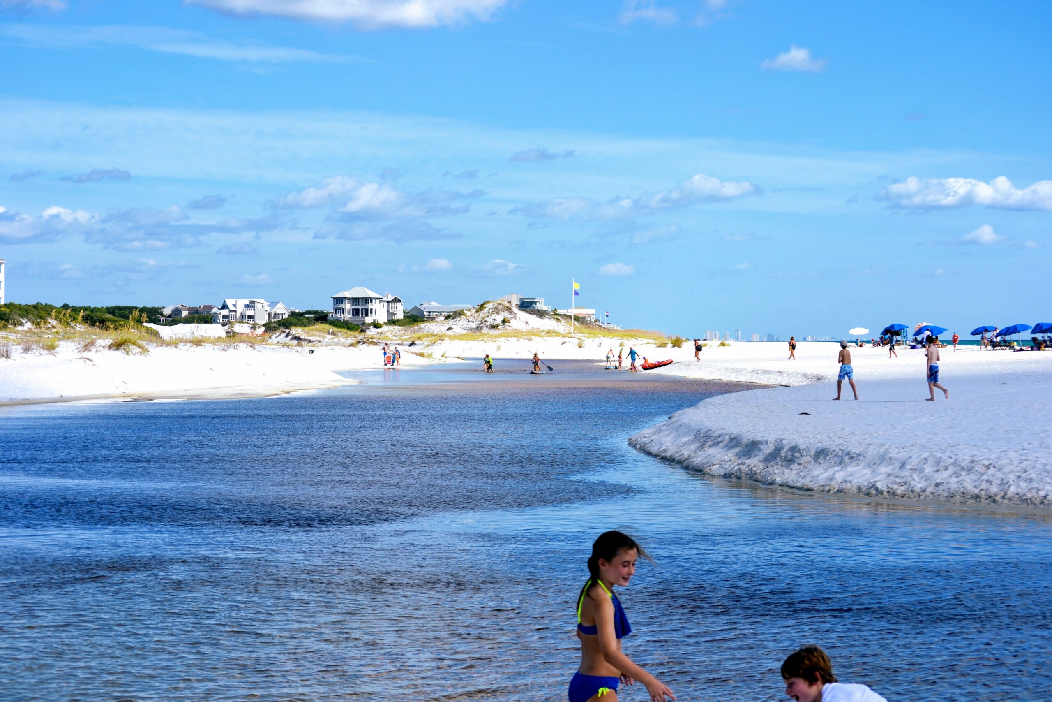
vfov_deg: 16.6
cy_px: 351
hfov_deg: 24.6
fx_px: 2411
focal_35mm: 82
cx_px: 526
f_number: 9
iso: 100
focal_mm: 55
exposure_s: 1/320
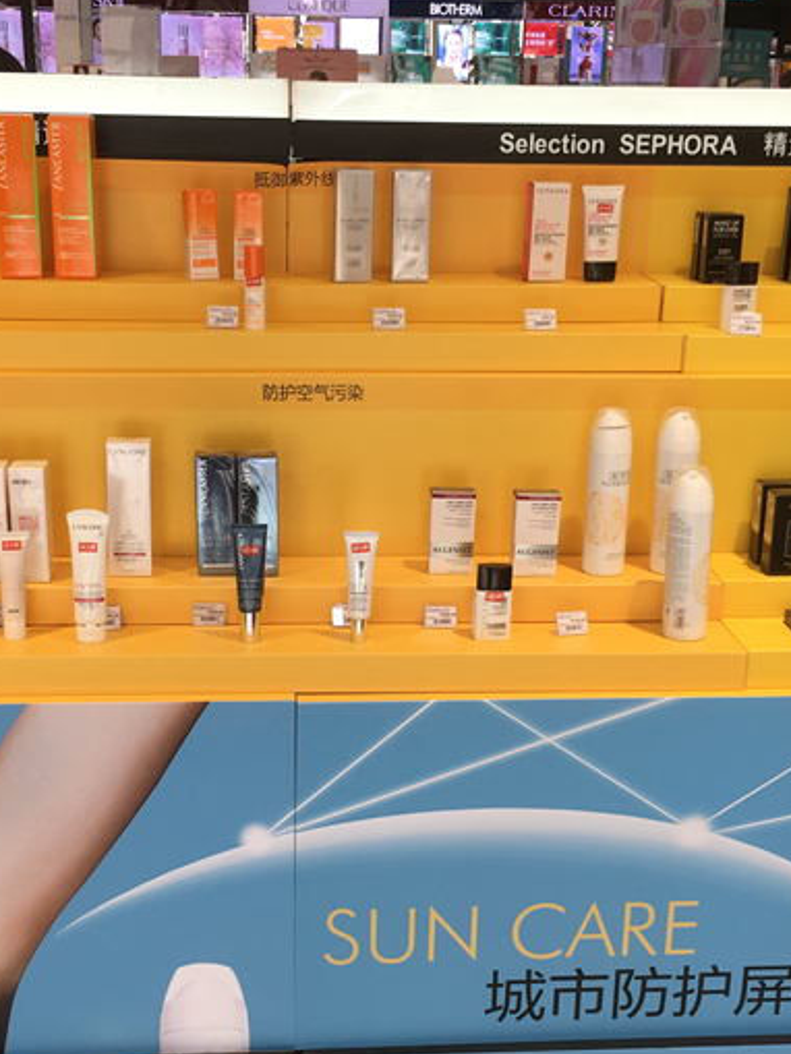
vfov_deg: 39.6
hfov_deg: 30.3
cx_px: 375
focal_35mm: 48
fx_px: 1462
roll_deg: -1.9
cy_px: 597
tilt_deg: -16.2
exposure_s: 1/100
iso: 25
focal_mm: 4.15
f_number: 2.2
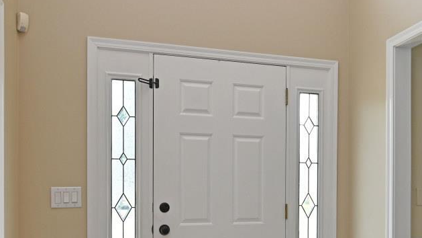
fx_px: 392
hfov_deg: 56.6
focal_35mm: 35
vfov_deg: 32.8
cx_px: 227
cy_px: 189
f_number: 5
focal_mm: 14
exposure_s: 1/100
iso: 200
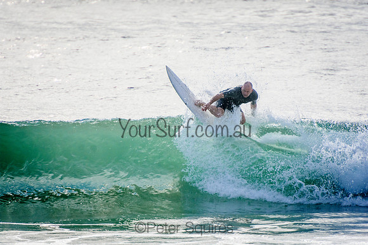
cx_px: 184
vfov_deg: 2.3
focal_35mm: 600
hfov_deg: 3.4
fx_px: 6134
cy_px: 122
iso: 320
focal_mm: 400
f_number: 5.6
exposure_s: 1/2000
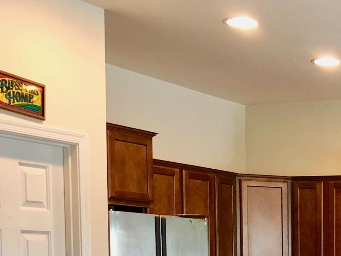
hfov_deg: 20.9
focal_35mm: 87
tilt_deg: -5.1
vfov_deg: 15.9
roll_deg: +0.2
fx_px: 857
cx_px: 415
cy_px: 356
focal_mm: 4
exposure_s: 1/15
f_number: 1.8
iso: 40
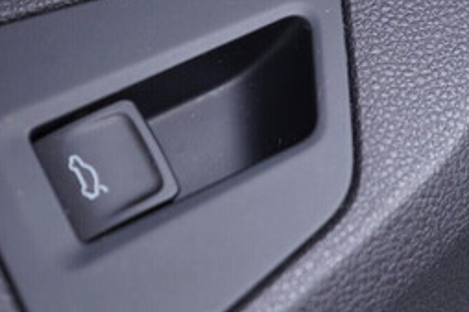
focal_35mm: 78
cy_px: 93
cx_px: 196
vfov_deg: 17.4
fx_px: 1015
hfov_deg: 26.0
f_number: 2.8
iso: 400
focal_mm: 24
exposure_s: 1/40
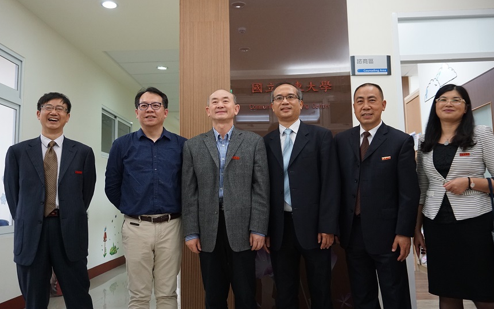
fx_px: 451
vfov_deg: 37.7
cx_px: 250
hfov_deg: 57.4
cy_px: 148
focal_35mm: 34
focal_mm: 21
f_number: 4
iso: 1000
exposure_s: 1/60
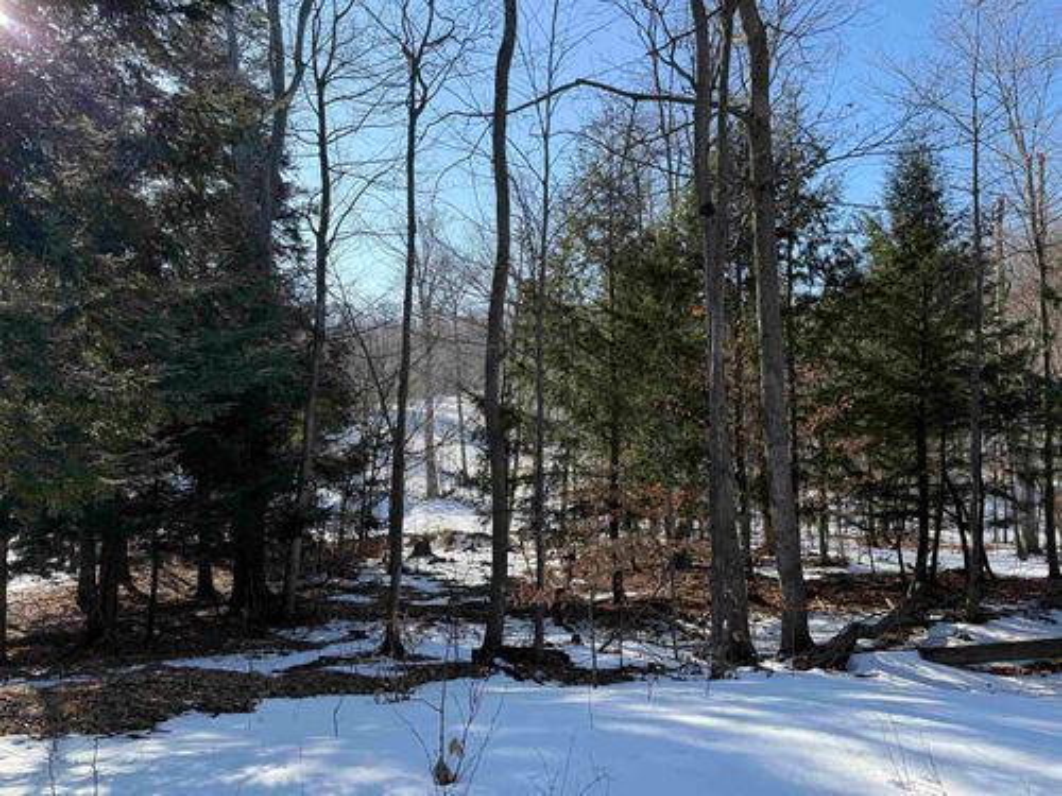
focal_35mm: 24
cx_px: 531
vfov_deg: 56.8
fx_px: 736
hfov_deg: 71.6
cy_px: 398
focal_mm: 6.76
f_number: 1.78
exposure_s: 1/2525
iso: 100
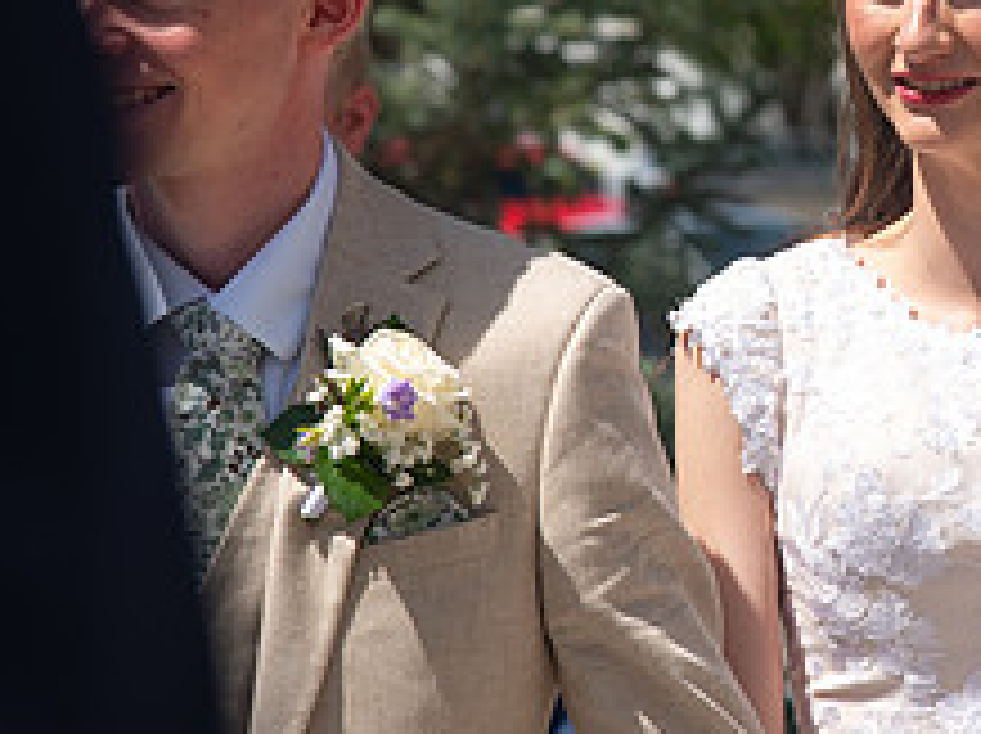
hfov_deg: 7.3
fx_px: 7615
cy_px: 214
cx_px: 968
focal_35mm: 269
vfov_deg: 5.5
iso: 100
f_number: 6.3
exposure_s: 1/400
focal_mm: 105
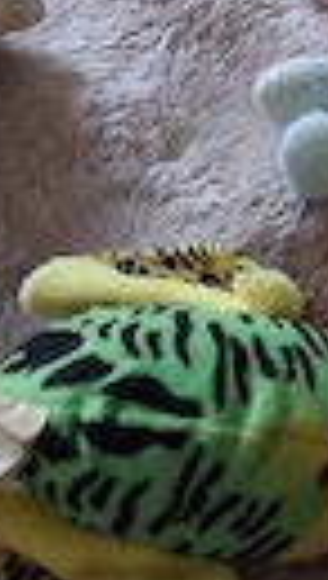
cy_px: -166
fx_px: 1401
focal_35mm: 91
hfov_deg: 12.2
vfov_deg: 21.3
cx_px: 602
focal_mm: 4
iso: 640
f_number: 1.8
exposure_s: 1/30
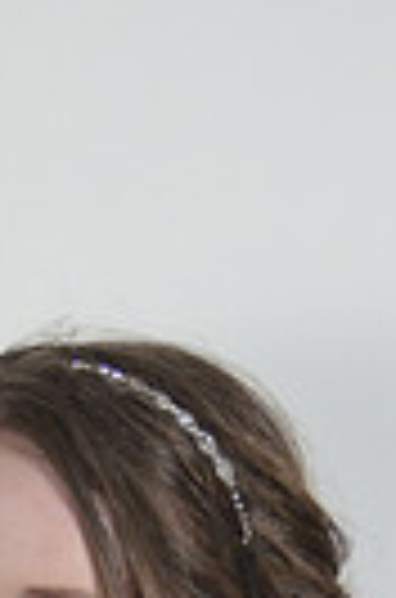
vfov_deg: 6.1
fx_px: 5440
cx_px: -270
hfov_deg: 4.1
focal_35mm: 328
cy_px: 1286
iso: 1600
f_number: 5.6
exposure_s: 1/125
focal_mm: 50
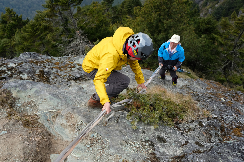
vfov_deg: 37.9
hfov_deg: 54.4
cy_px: 81
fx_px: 237
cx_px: 122
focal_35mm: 35
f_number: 5.6
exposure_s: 1/850
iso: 400
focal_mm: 23
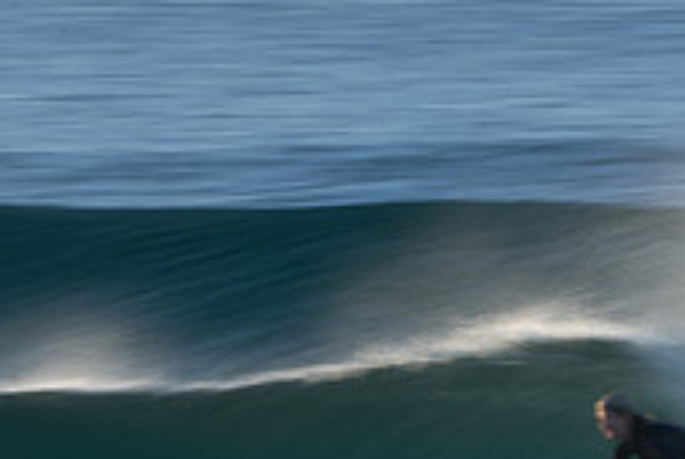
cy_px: 477
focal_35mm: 911
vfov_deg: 1.5
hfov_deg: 2.3
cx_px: 747
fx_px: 17359
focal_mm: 200
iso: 100
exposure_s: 1/10
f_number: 29
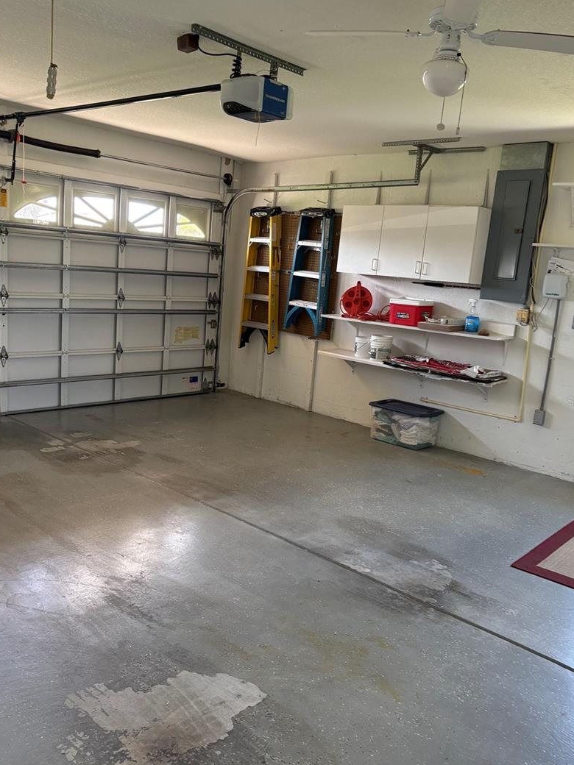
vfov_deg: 59.9
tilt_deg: -9.5
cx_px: 288
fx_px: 663
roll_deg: -5.9
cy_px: 401
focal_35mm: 30
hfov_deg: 46.8
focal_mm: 5.96
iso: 125
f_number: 1.6
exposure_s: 1/95
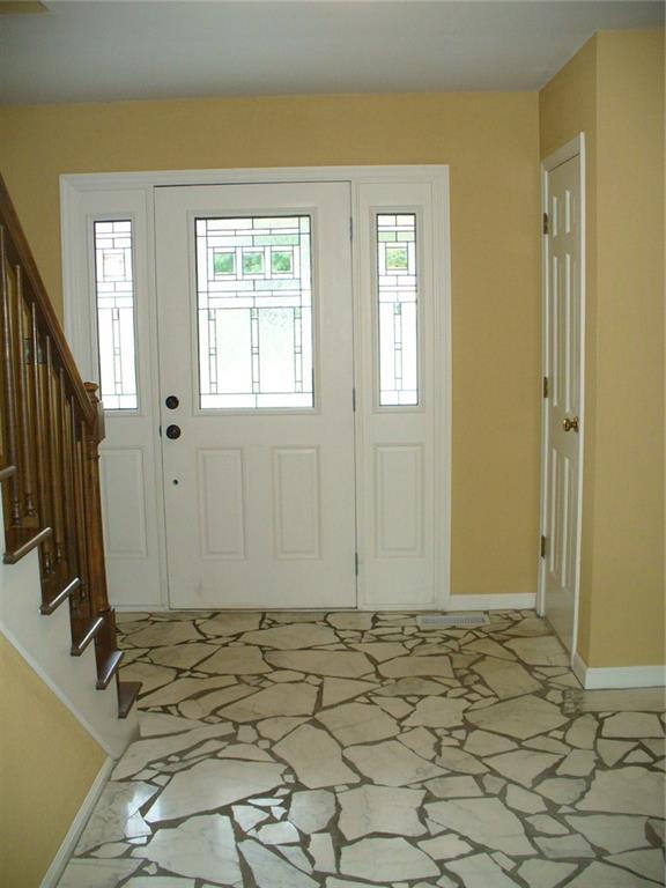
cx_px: 333
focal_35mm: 37
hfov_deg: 38.7
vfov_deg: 50.1
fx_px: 949
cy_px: 444
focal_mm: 6.1
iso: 200
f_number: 2.8
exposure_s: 1/60
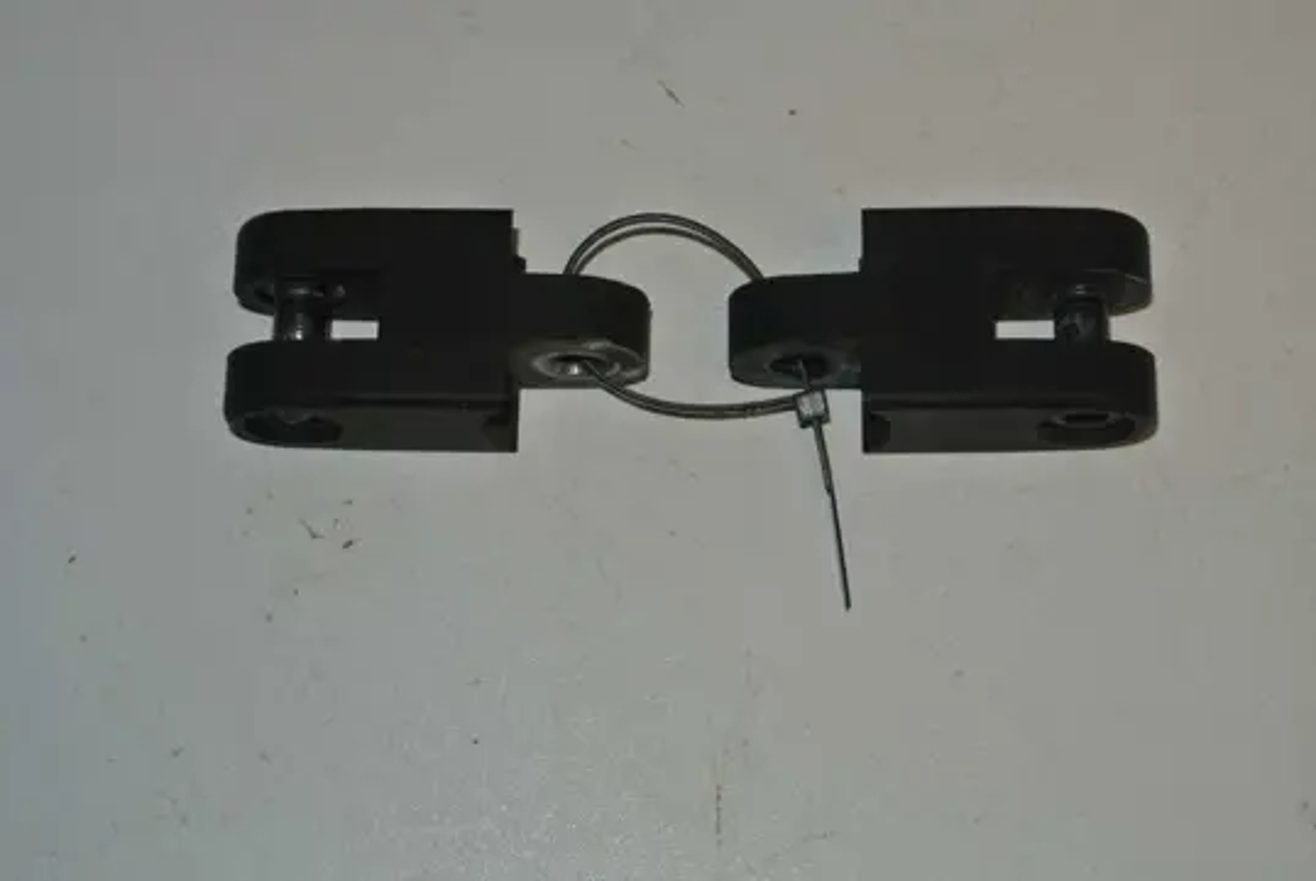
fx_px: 2964
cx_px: 658
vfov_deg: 16.9
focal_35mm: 81
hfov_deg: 25.0
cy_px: 440
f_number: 5.6
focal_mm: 30
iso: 200
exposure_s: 1/60
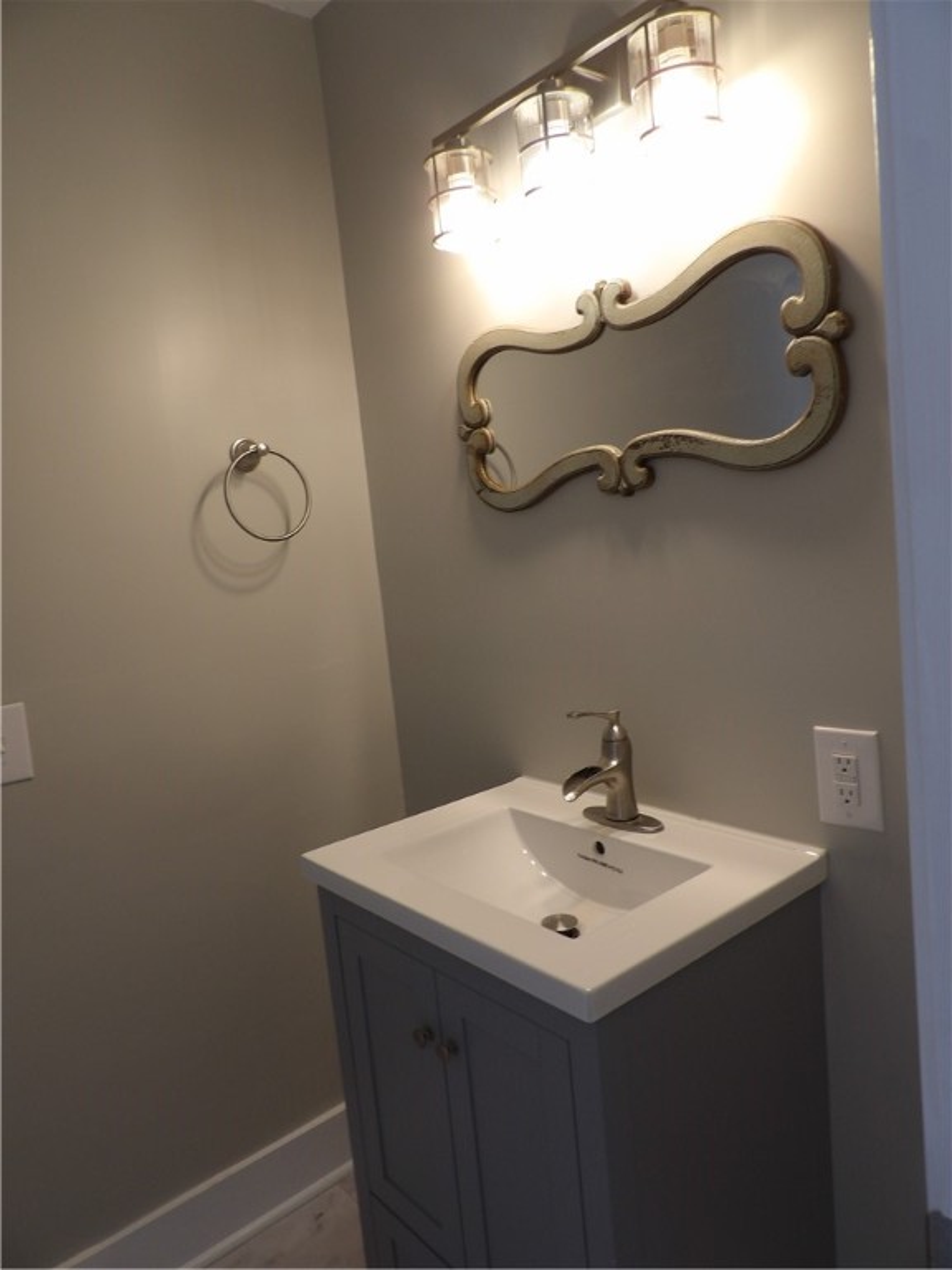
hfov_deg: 56.8
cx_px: 476
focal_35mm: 24
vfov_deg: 71.6
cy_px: 635
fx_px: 880
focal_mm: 4.3
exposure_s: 1/35
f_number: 3.2
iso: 100
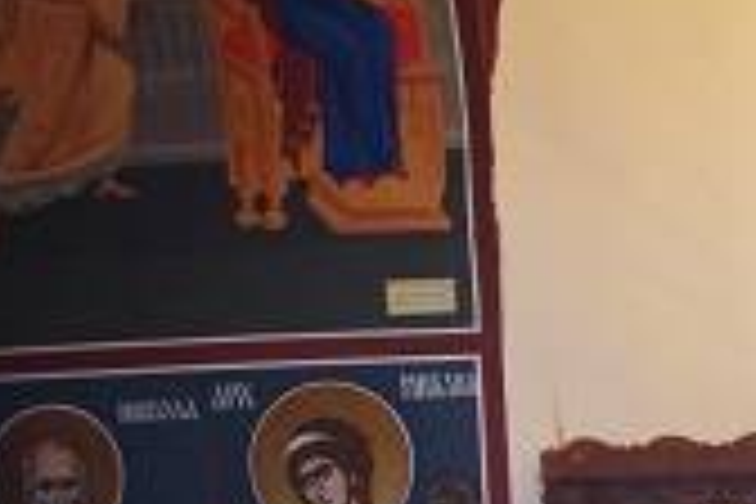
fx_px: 1234
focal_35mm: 59
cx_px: 1328
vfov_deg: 19.4
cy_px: 810
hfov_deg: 22.2
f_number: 4
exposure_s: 1/30
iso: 800
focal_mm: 11
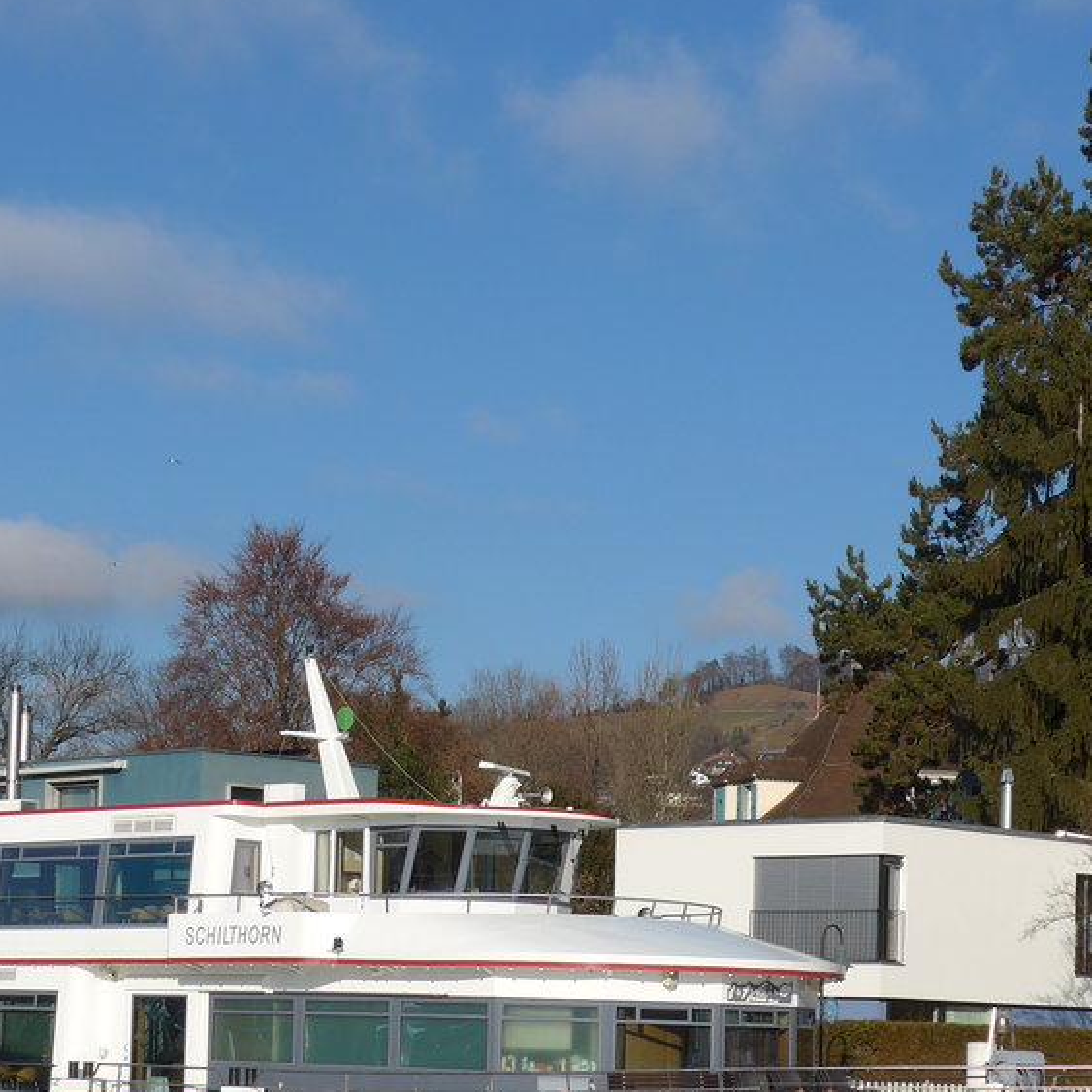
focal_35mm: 98
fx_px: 3498
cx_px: 473
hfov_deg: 17.7
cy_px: 828
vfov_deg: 17.6
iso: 80
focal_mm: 10.7
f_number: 3.3
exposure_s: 1/2000
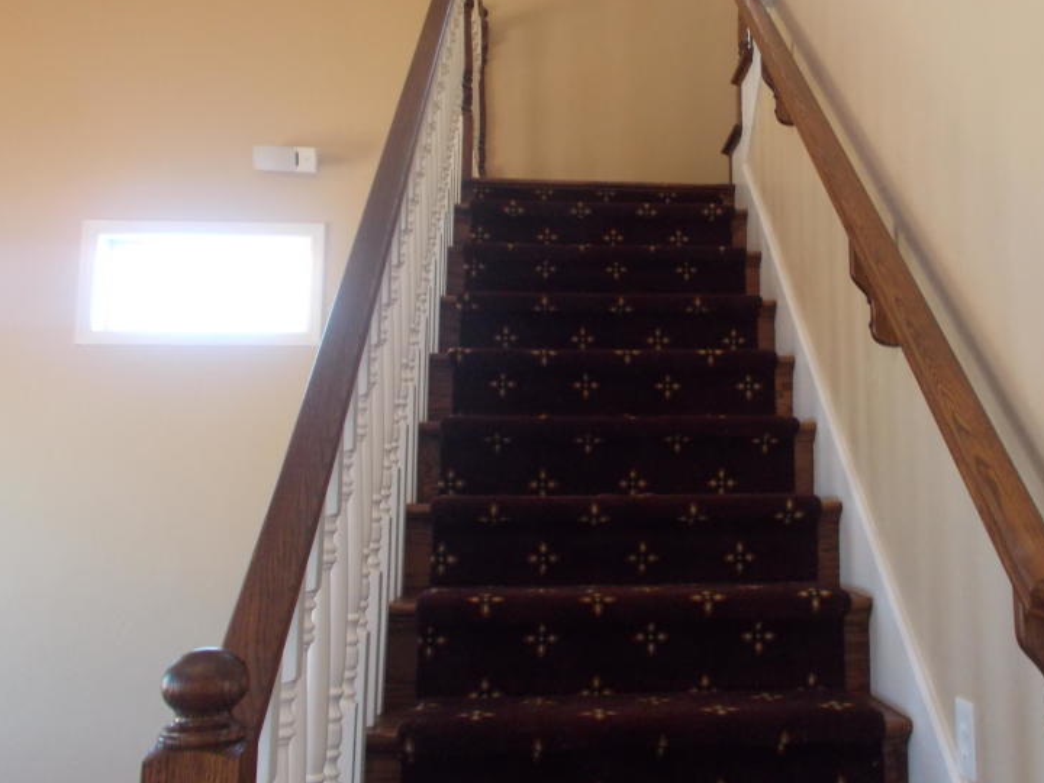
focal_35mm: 37
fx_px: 1116
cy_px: 320
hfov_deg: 49.5
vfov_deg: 38.5
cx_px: 670
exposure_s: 1/25
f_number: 3.2
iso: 200
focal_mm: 4.6
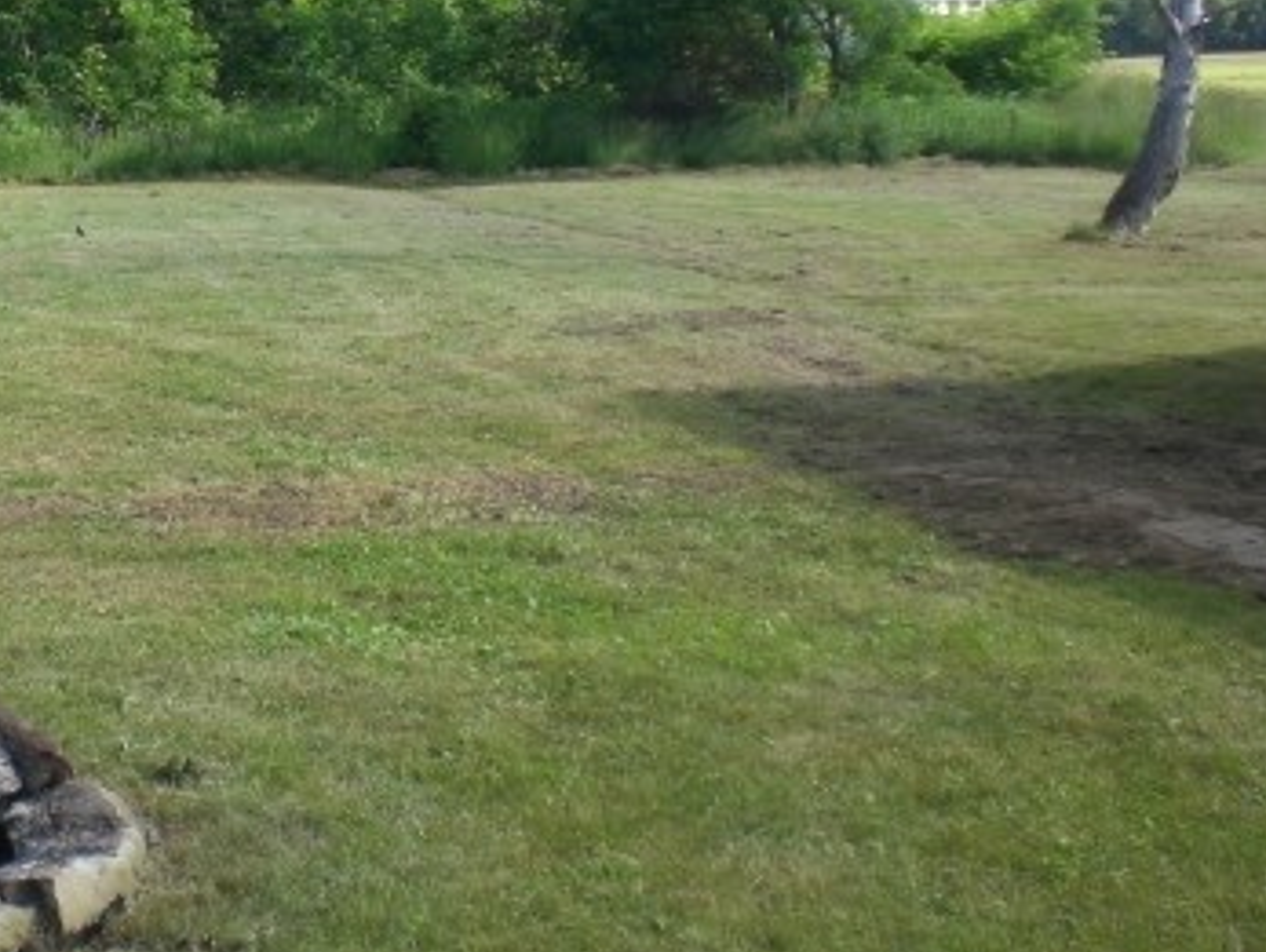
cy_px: 310
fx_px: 2563
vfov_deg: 21.0
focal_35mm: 70
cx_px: 131
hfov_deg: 26.8
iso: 50
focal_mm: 6.3
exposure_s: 1/320
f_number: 3.1
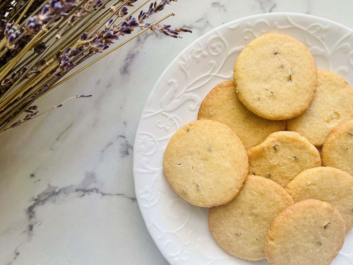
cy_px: 102
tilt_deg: -86.7
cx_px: 205
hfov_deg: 58.1
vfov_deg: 45.1
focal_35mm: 31
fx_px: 316
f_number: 1.6
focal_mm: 5.1
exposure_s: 1/60
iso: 200
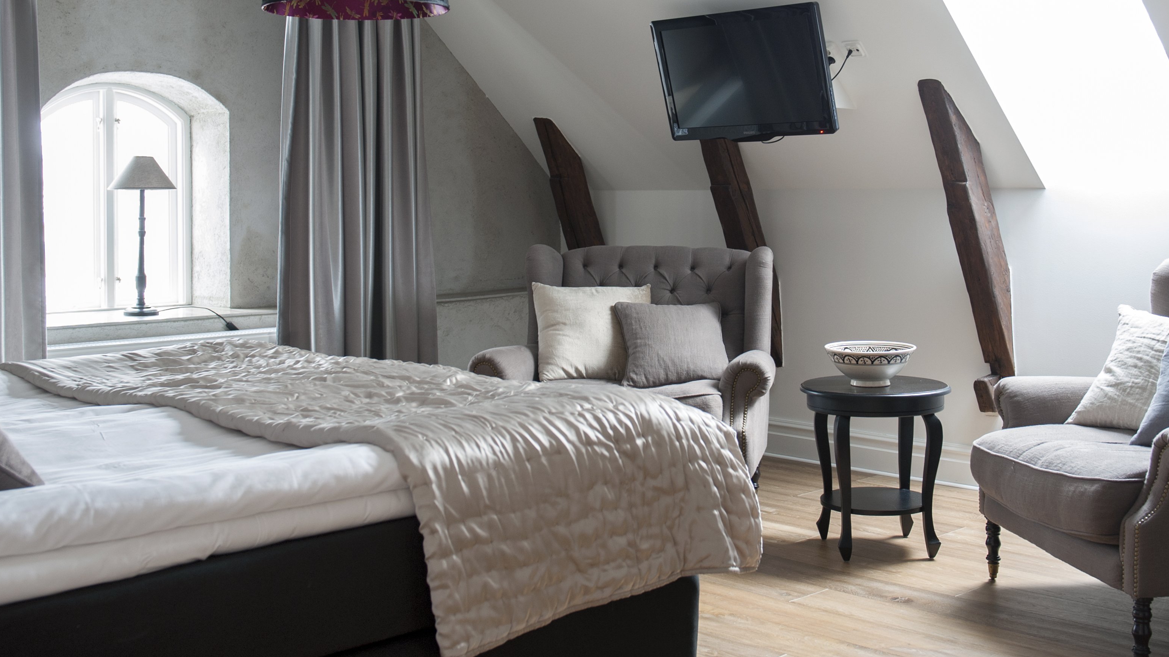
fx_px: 1426
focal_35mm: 46
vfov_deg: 25.8
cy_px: 195
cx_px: 629
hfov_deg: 44.5
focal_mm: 32
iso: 400
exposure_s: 1/5
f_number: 4
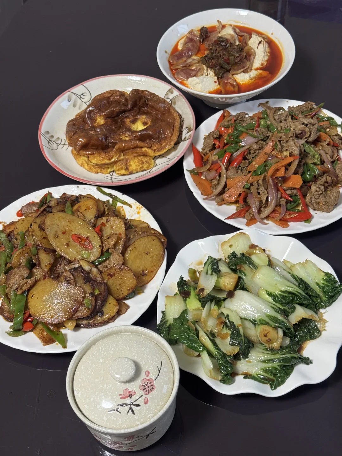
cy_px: 228
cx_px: 171
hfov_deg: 30.3
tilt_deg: -51.8
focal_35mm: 48
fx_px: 632
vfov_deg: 39.7
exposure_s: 1/60
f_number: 1.78
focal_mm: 6.76
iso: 250
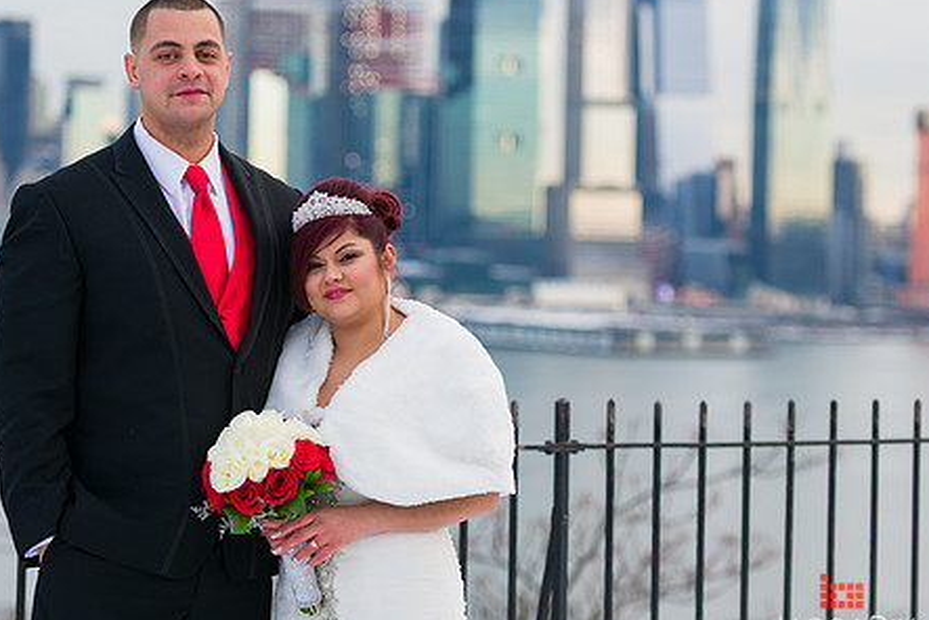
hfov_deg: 15.0
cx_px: 444
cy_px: 241
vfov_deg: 10.0
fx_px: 3538
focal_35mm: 137
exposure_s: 1/640
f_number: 3.2
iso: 200
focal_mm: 92
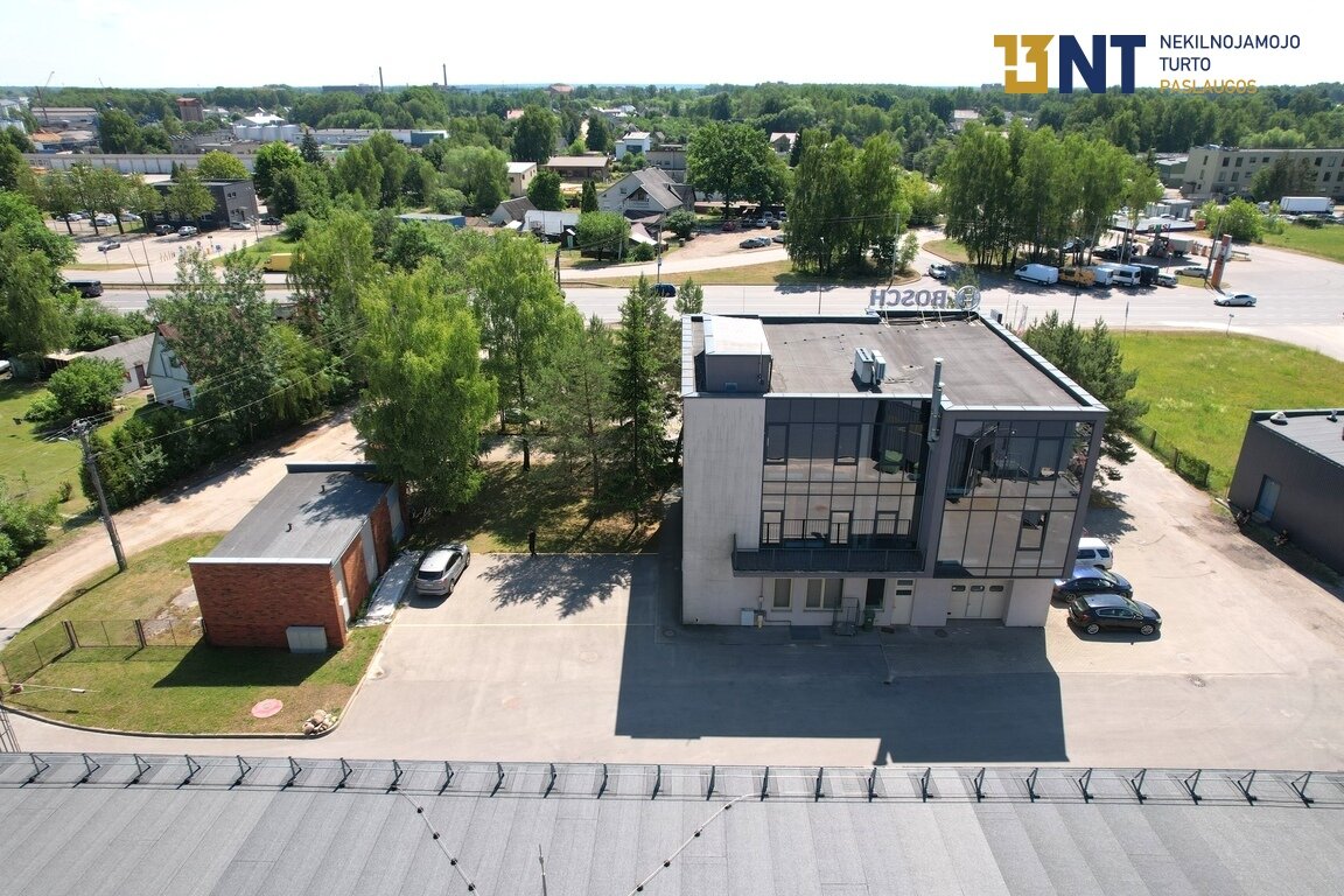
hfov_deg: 78.6
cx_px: 672
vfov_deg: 57.2
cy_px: 448
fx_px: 821
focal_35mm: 22
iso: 100
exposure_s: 1/1600
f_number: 2.8
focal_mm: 8.38
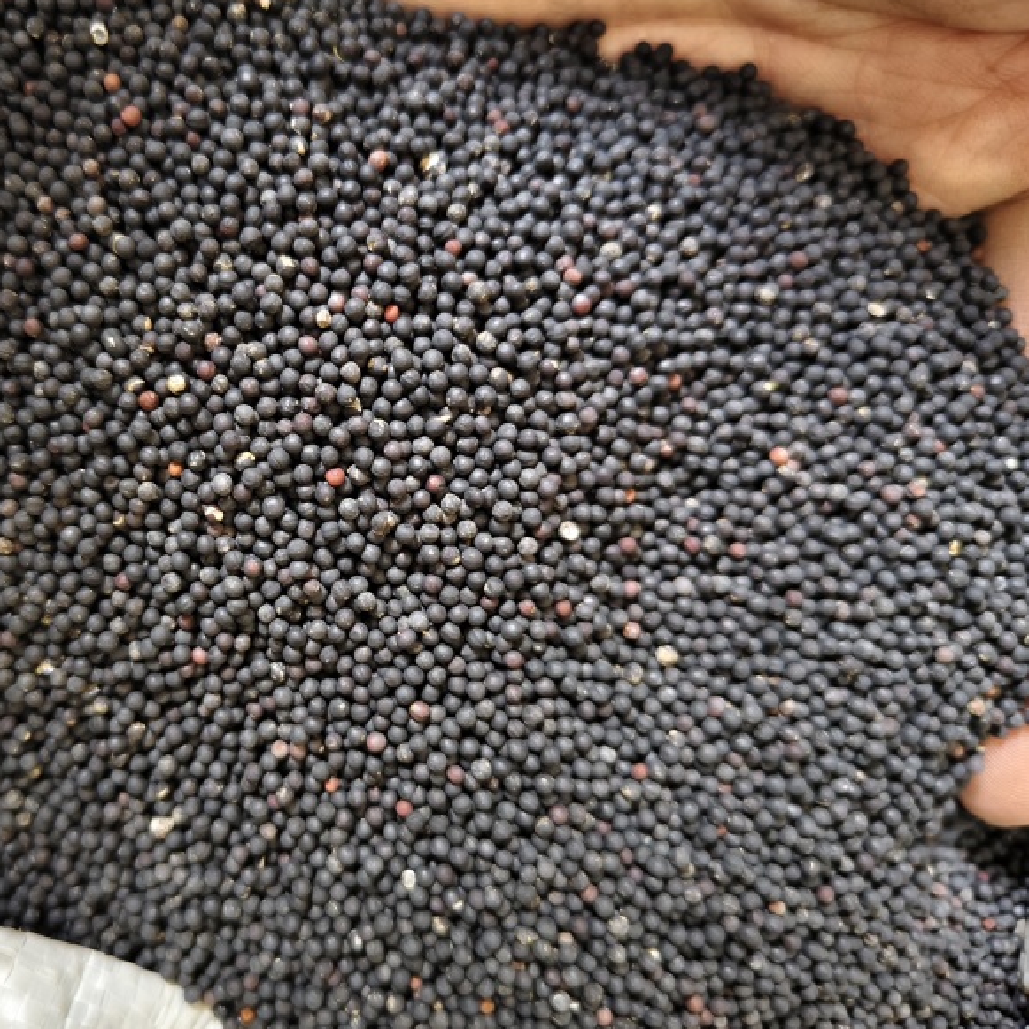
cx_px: 365
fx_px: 942
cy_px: 515
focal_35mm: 28
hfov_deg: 56.4
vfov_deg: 57.3
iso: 779
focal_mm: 5.56
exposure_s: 1/33.3
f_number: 1.88
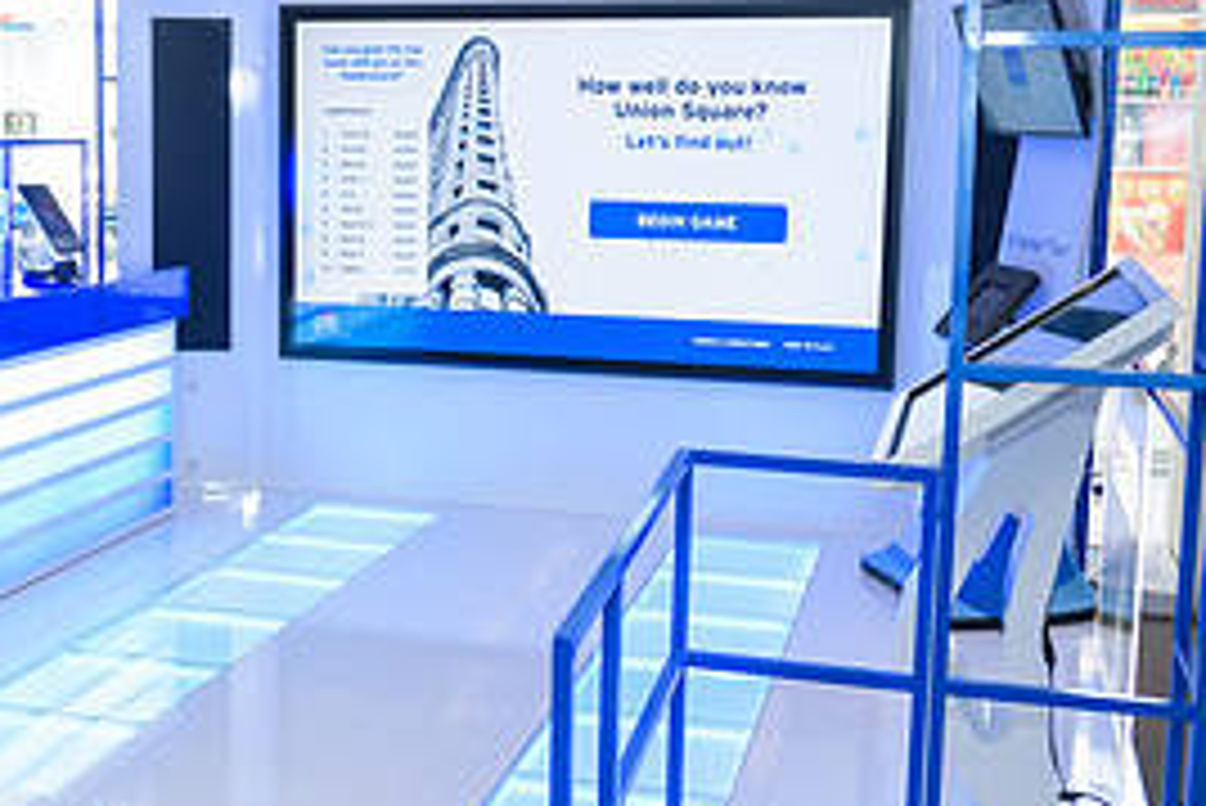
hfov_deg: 37.7
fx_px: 1743
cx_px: 396
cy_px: 340
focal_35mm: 52
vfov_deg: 26.0
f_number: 3.2
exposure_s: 1/250
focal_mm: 24
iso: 400
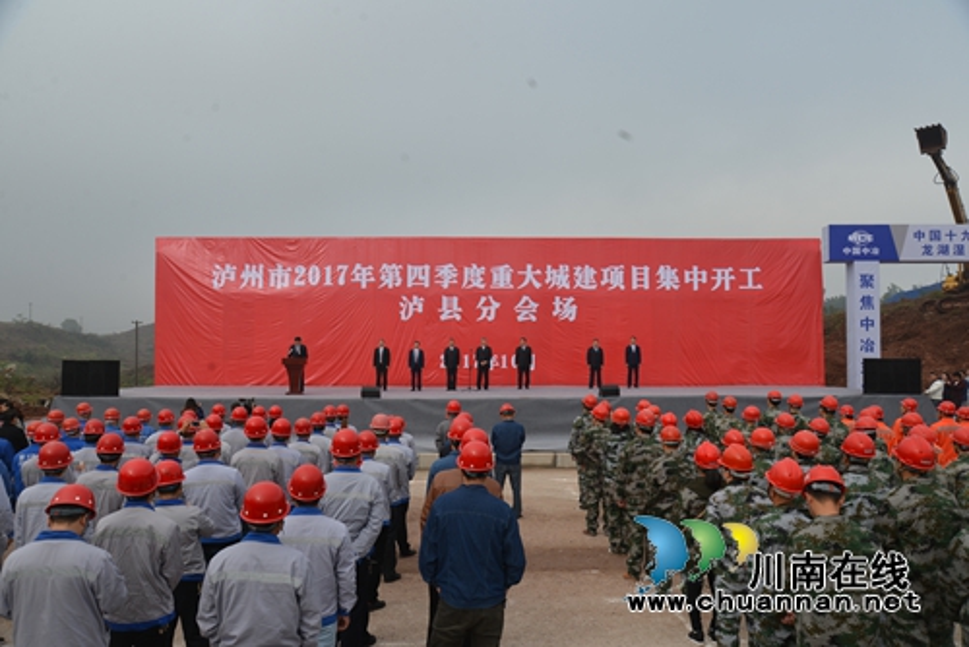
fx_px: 781
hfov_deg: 63.6
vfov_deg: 45.0
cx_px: 484
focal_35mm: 29
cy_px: 324
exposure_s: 1/250
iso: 250
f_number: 8
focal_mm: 29
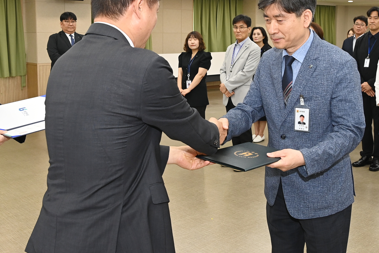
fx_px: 442
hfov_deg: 46.2
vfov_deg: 31.7
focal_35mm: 42
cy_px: 89
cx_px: 225
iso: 2000
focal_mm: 28
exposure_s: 1/200
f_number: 7.1
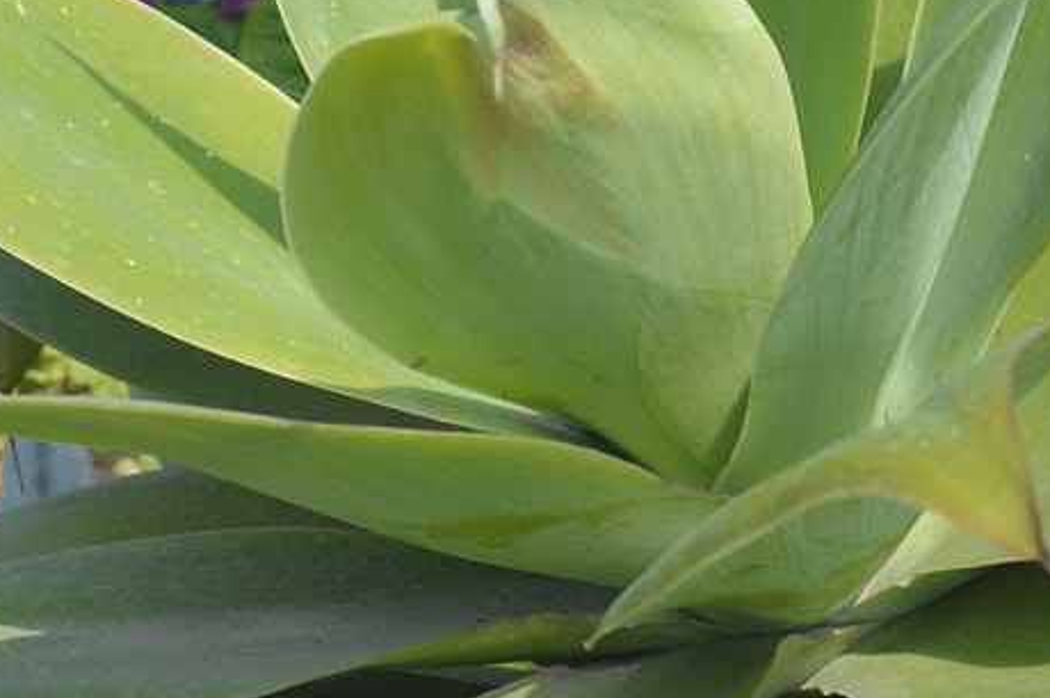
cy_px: 360
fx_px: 2740
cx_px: 824
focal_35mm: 94
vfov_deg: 14.5
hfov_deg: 21.5
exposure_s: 1/200
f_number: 7.1
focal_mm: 18
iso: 100
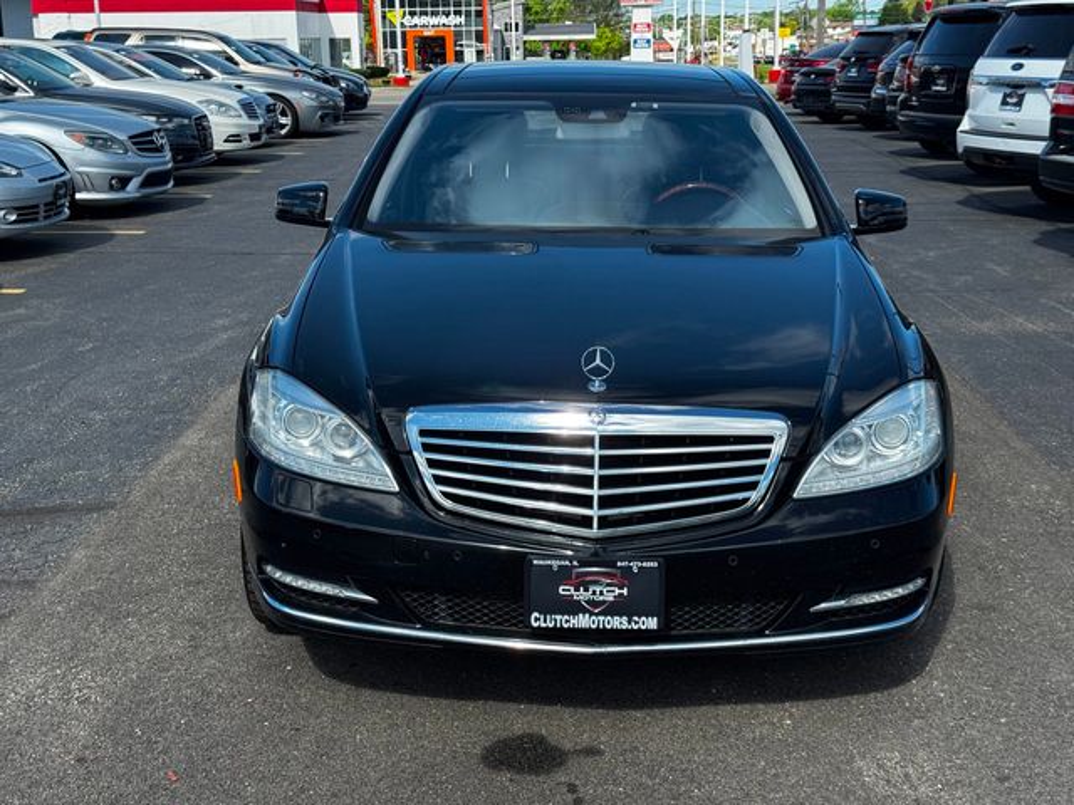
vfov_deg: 30.3
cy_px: 402
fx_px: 1489
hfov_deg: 39.7
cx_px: 537
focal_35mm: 48
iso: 64
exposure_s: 1/1984
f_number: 1.78
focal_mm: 6.76
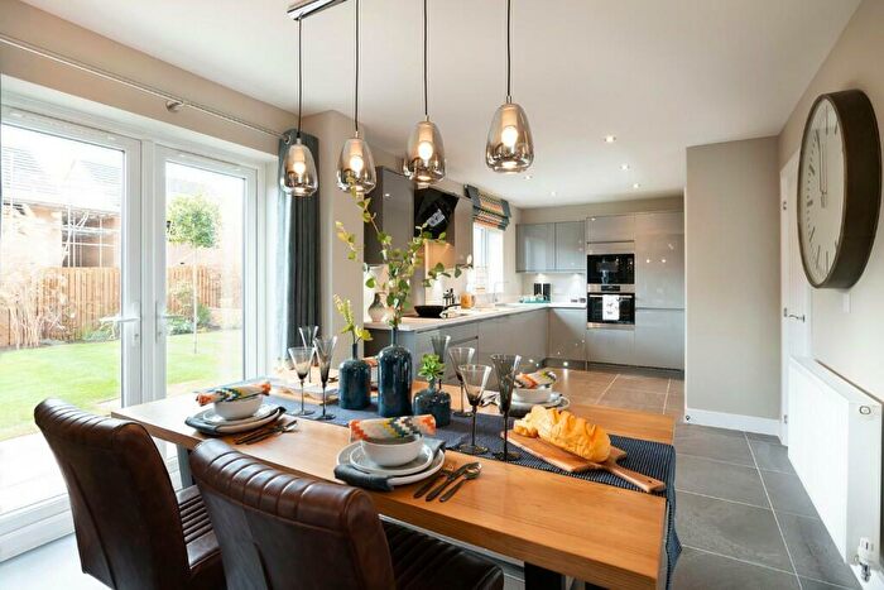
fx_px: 442
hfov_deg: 90.0
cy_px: 295
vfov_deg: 67.4
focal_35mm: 18
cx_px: 442
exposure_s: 1/6
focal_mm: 18
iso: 100
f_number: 7.1
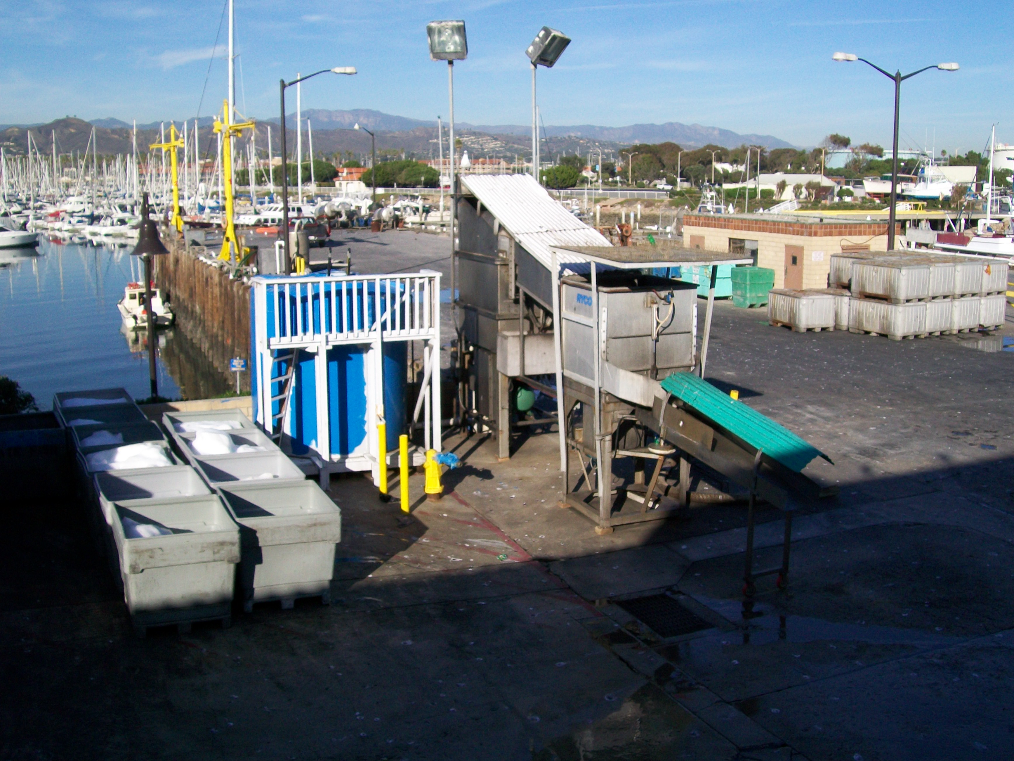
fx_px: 1055
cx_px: 507
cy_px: 380
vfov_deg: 39.7
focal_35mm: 36
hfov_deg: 51.4
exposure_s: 1/500
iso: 64
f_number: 4.8
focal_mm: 6
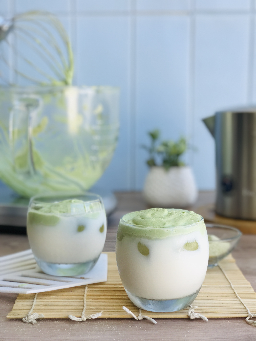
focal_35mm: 57
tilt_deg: -7.8
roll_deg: +1.2
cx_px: 128
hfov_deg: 25.7
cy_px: 170
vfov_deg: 33.8
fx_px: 562
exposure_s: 1/163
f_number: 2.8
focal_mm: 6.6
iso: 20
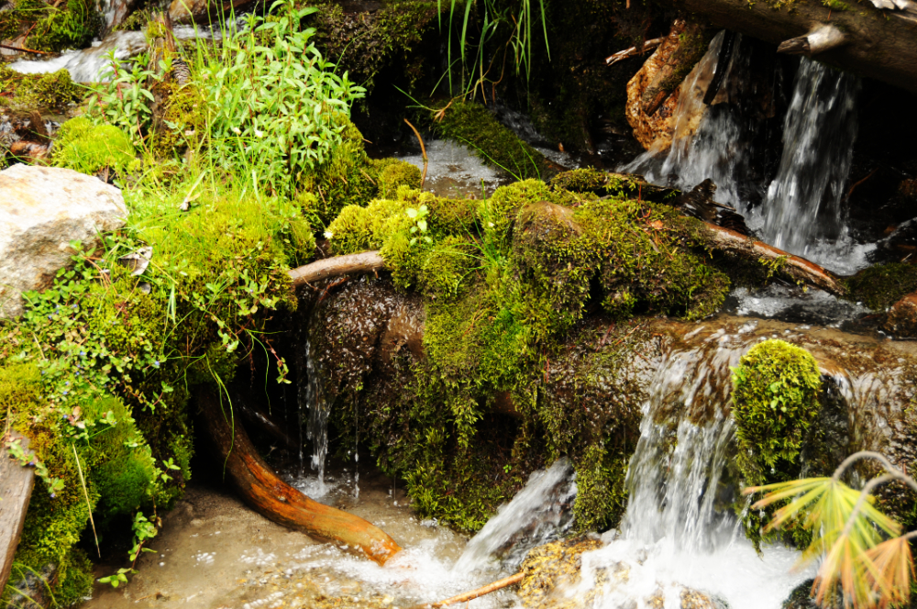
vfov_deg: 18.1
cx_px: 458
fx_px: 1908
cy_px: 304
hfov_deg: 27.0
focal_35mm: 75
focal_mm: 50
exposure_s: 1/125
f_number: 4.8
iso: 250
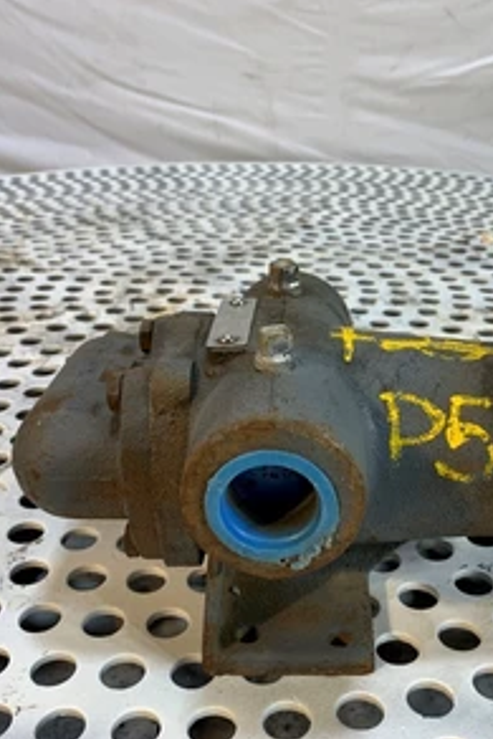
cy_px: 375
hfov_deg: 35.8
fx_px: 759
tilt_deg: -25.0
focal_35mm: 37
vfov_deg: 51.9
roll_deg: -2.0
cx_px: 298
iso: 50
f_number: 1.8
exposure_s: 1/120
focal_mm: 4.25
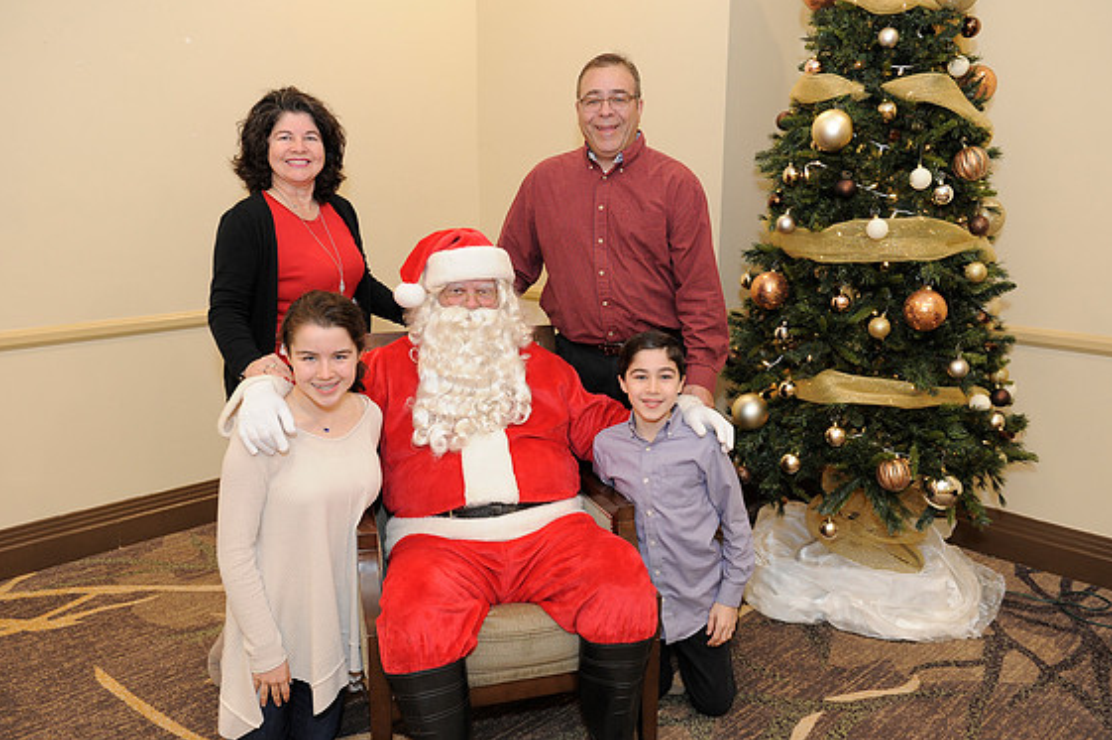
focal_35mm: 30
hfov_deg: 62.0
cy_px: 379
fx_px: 926
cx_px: 555
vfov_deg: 43.5
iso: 1600
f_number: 4
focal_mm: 29
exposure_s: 1/100
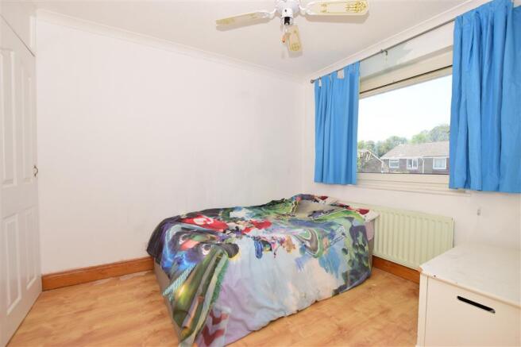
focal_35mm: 15
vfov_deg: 77.3
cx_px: 260
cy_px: 174
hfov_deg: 100.4
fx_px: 217
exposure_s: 1/200
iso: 400
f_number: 8
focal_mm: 10
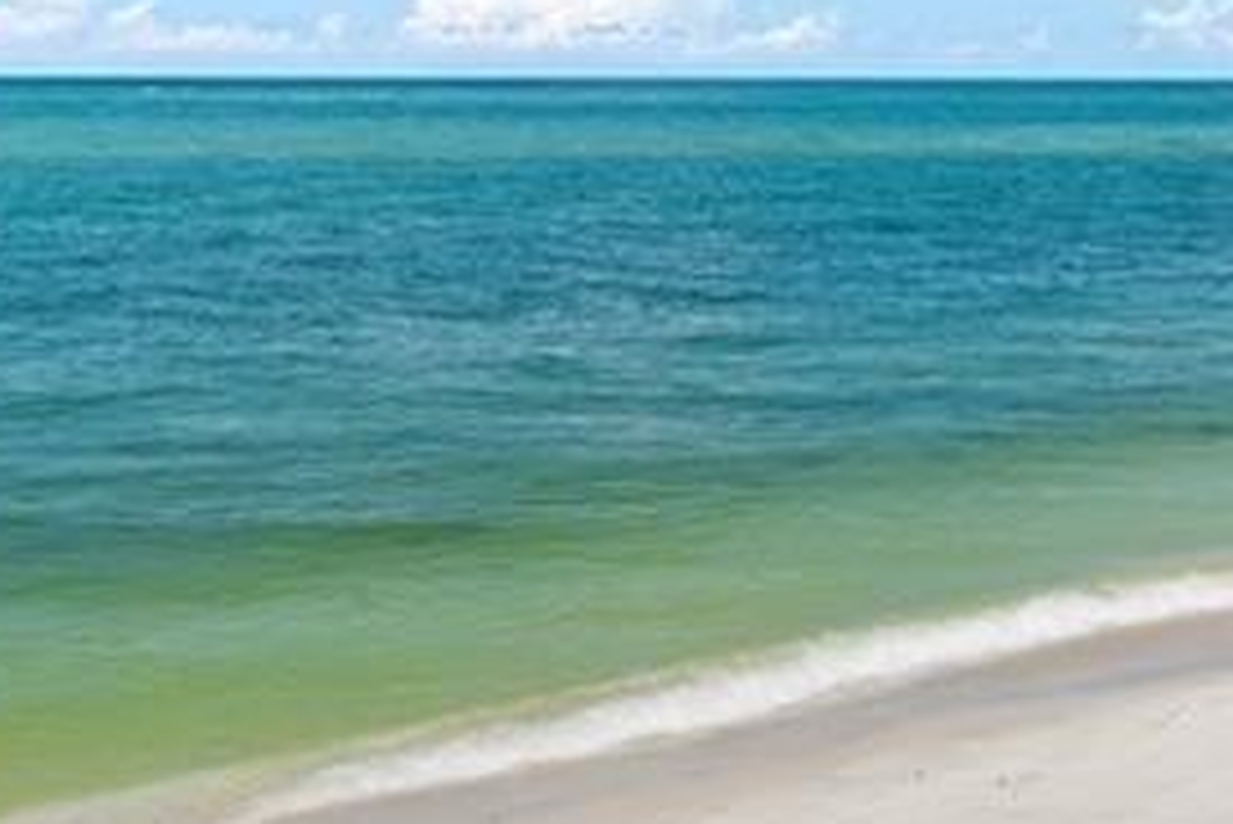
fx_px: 1919
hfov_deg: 35.1
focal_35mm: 56
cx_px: 873
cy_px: -70
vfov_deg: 22.9
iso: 100
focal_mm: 15
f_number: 8
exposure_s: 1/160
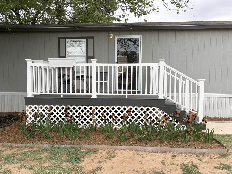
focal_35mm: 26
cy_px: 87
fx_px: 174
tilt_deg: -2.5
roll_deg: +0.4
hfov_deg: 67.3
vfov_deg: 53.1
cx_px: 116
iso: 50
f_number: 1.6
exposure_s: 1/2208
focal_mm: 5.96
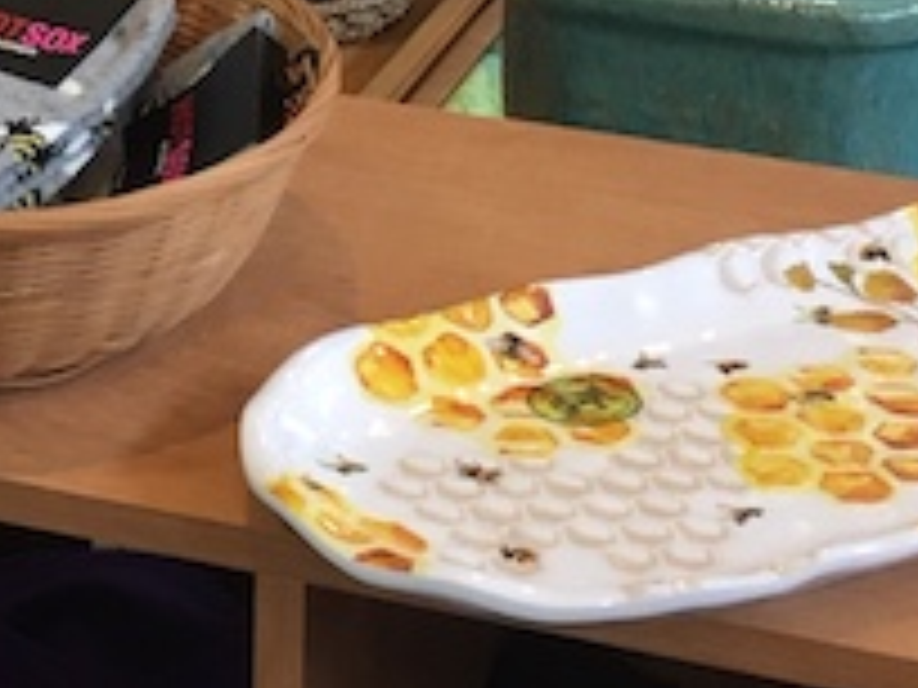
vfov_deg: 12.6
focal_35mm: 114
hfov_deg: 17.1
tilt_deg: -16.4
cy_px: -171
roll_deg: -1.0
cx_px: 176
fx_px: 3023
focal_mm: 4.15
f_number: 2.2
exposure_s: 1/30
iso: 100
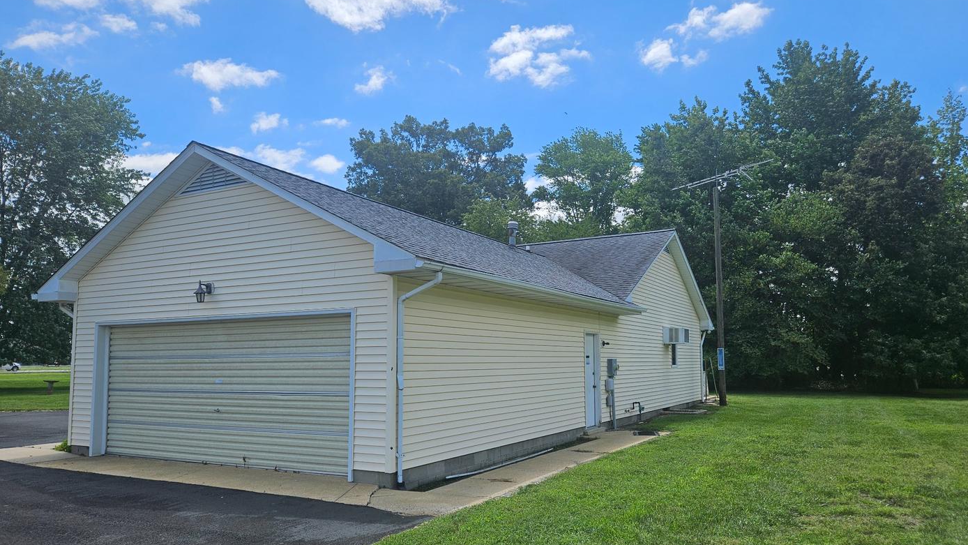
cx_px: 490
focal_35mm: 26
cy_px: 322
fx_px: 667
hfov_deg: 71.9
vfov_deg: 44.2
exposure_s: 1/2016
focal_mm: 5.4
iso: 25
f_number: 1.8
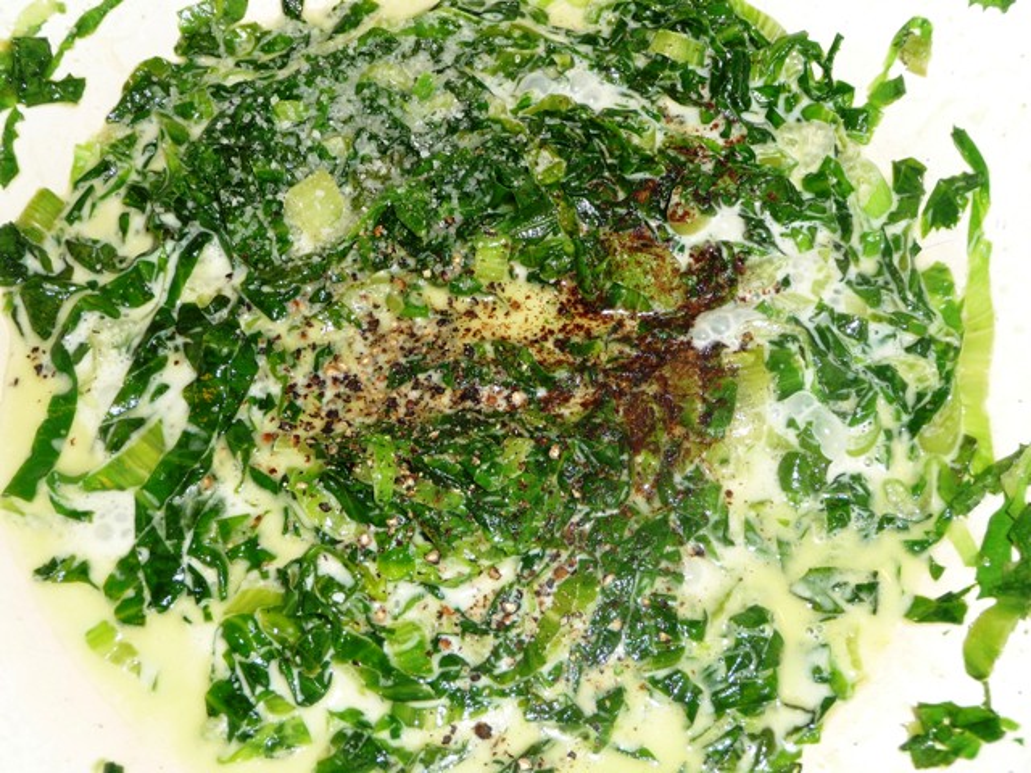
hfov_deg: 42.1
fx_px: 1340
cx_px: 516
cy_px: 386
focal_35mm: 45
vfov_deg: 32.2
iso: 100
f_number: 4.1
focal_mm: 7.6
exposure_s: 1/30
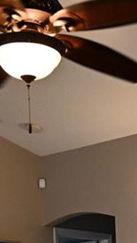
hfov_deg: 12.5
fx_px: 619
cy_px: 336
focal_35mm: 96
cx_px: 124
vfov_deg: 20.0
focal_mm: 16.5
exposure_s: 1/125
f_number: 4
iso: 3200
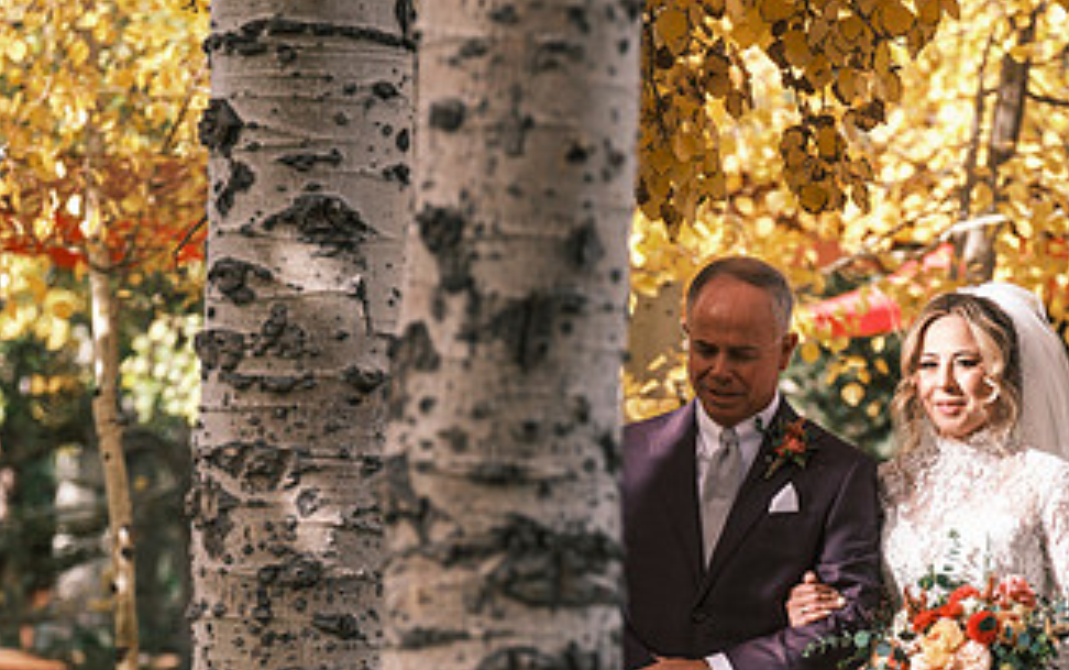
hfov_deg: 5.5
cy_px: 609
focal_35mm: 383
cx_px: 805
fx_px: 11166
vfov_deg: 3.4
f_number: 4
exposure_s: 1/500
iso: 400
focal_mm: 140
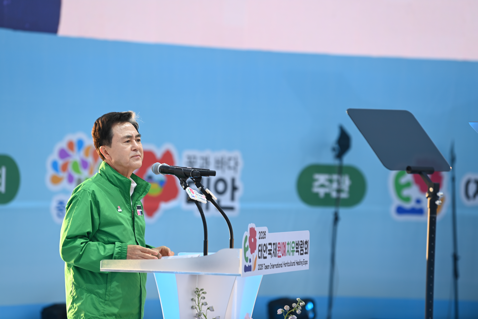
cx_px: 239
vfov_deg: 6.9
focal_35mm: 200
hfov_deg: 10.3
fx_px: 2655
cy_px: 160
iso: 125
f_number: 4
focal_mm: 200
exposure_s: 1/250
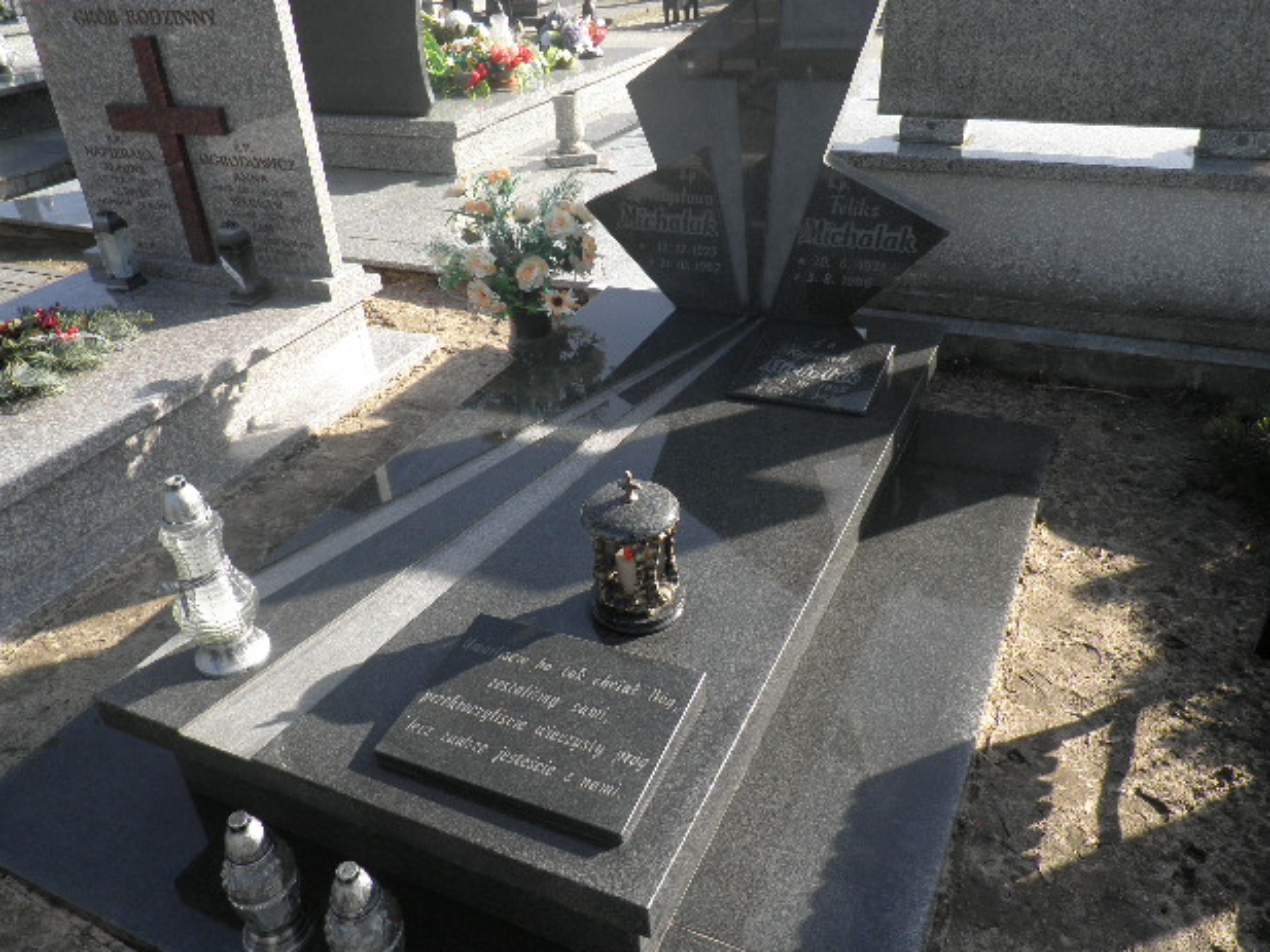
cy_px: 467
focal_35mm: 28
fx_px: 1027
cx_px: 622
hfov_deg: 63.4
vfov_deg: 49.8
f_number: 3.5
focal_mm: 5
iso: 64
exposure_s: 1/250
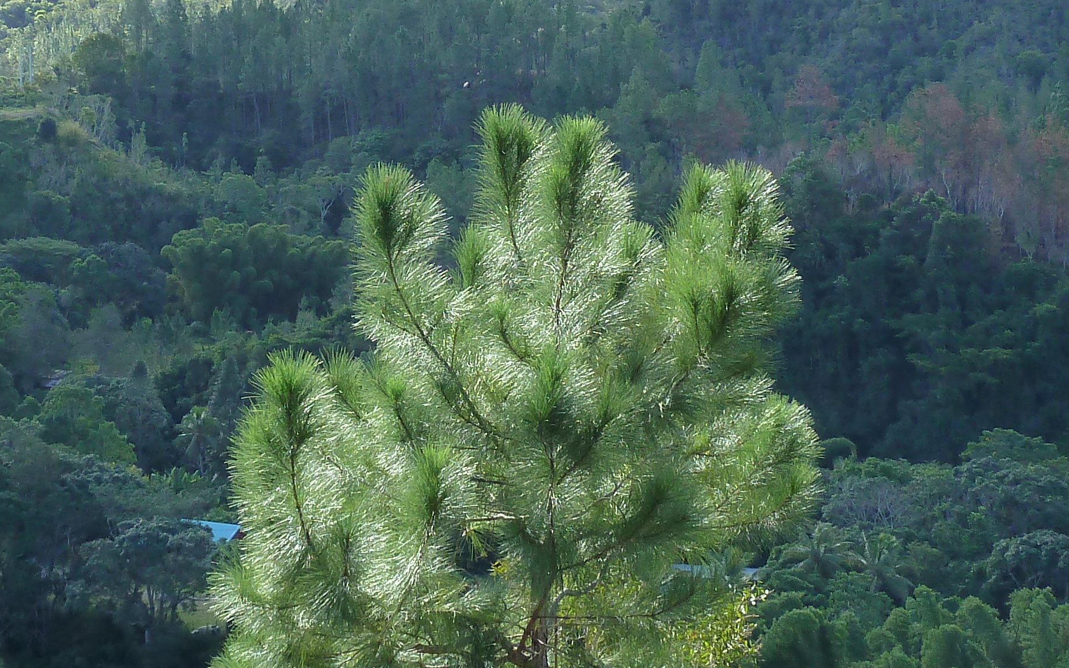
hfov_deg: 21.1
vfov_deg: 13.3
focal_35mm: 98
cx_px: 299
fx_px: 2855
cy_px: 154
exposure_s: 1/160
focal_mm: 6.9
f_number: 4
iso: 125
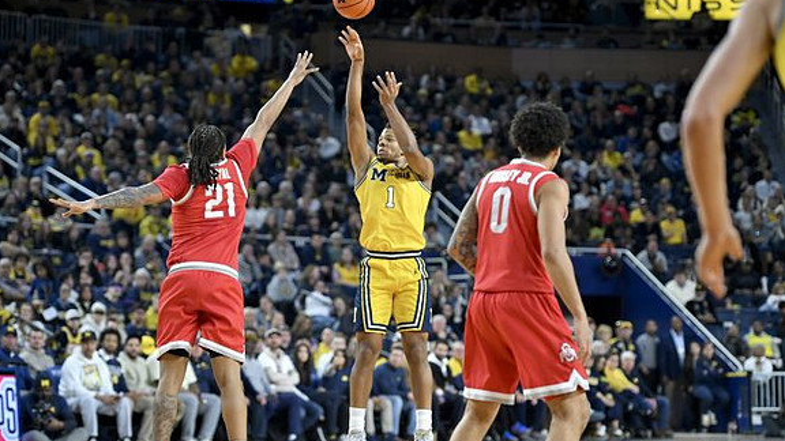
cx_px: 392
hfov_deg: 18.5
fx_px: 2415
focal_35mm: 116
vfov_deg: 10.4
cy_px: 246
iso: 2500
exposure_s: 1/1250
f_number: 2.8
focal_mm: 110
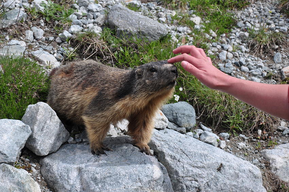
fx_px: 794
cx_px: 144
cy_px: 96
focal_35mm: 99
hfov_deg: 20.6
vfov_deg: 13.8
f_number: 9
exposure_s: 1/400
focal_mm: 66
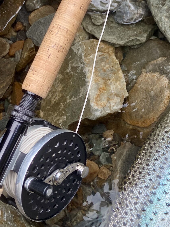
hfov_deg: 24.7
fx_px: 386
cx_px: 111
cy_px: 90
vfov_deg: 32.6
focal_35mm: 59
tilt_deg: -54.8
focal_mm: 4.25
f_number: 1.8
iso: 32
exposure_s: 1/594
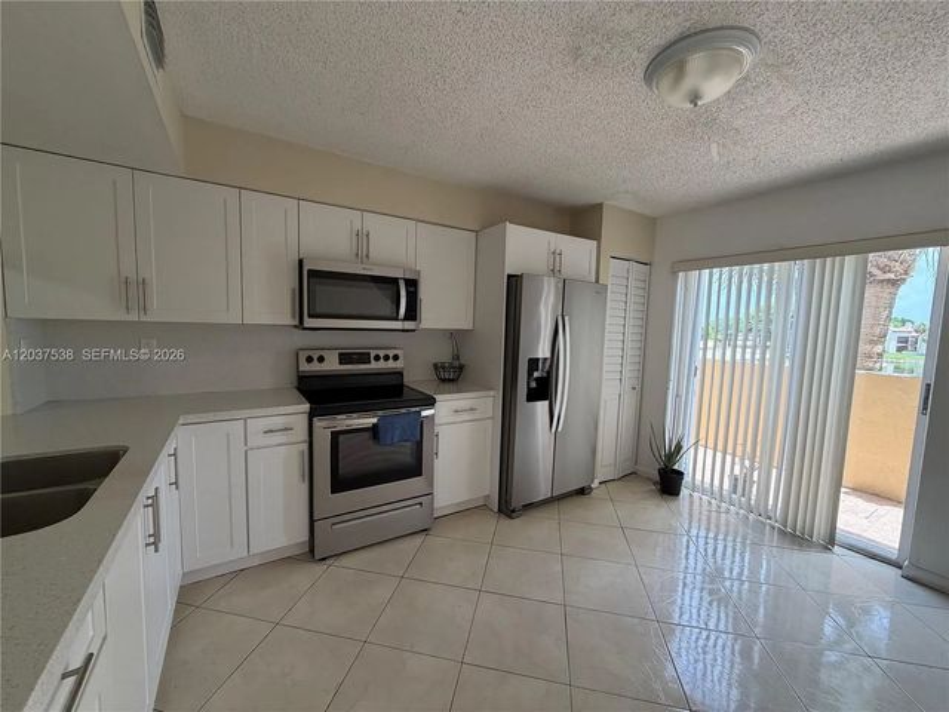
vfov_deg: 85.7
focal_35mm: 14
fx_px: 384
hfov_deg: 102.1
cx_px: 474
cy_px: 356
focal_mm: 2.22
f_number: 2.2
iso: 125
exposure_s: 1/120
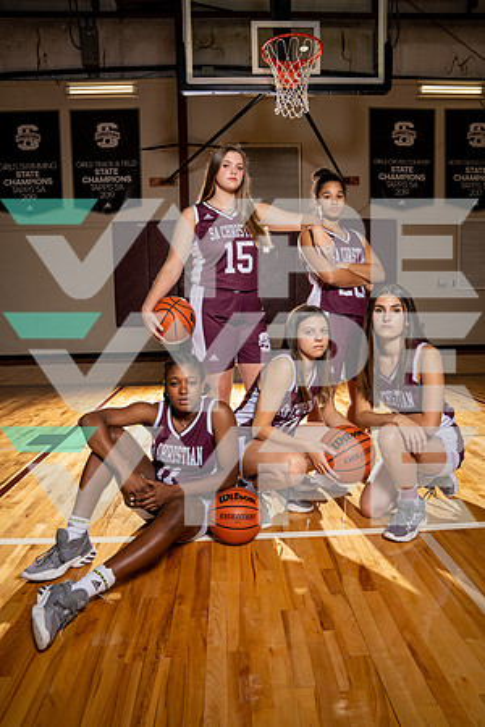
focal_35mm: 24
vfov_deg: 73.7
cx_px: 242
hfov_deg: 53.1
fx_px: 485
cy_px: 364
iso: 200
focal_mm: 24
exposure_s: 1/250
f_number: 8
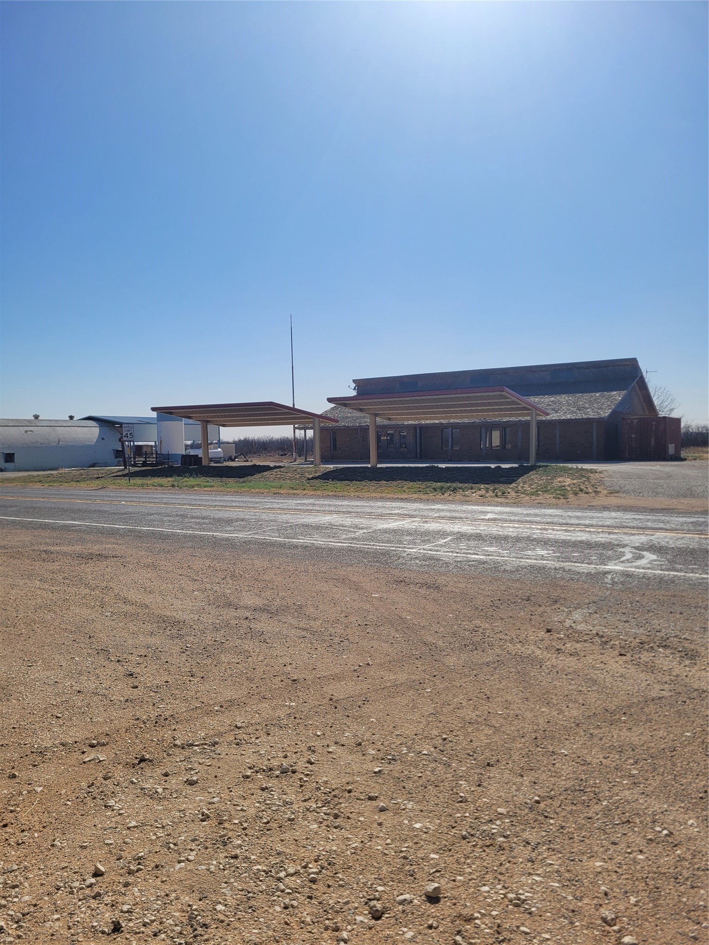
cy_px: 472
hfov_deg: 53.1
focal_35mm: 26
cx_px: 354
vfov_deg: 67.3
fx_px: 710
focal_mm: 5.4
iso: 40
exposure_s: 1/5075
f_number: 1.8
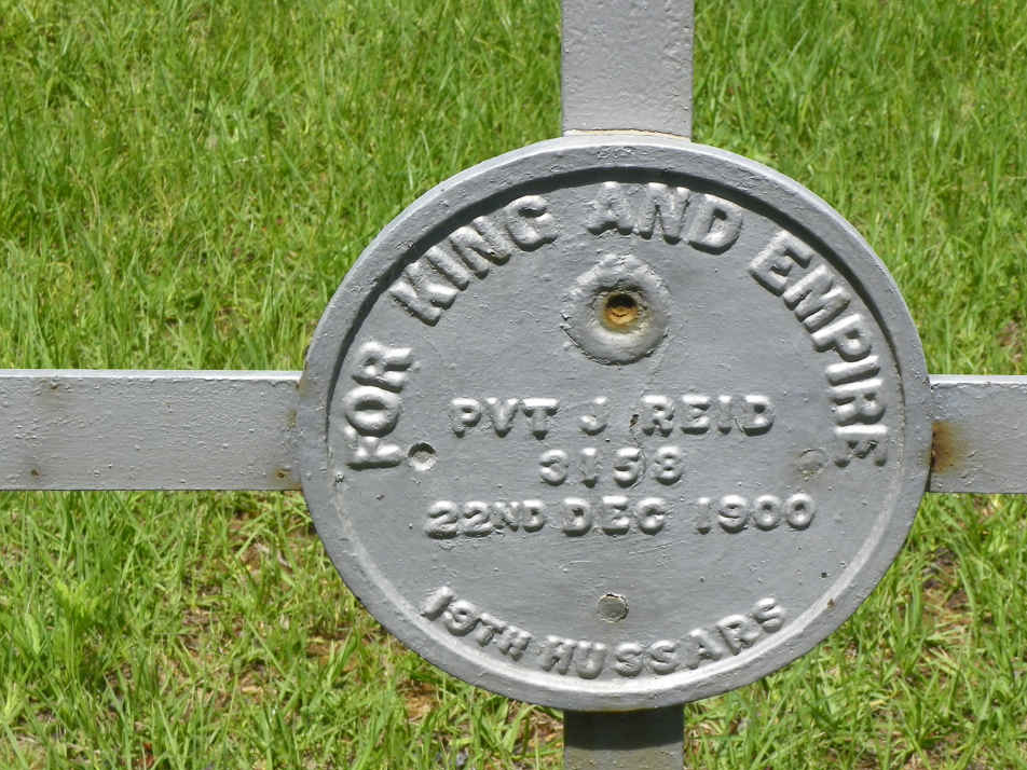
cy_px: 425
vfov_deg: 12.8
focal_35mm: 116
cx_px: 620
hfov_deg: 17.0
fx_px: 3442
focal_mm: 16.4
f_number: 5.6
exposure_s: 1/160
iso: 64
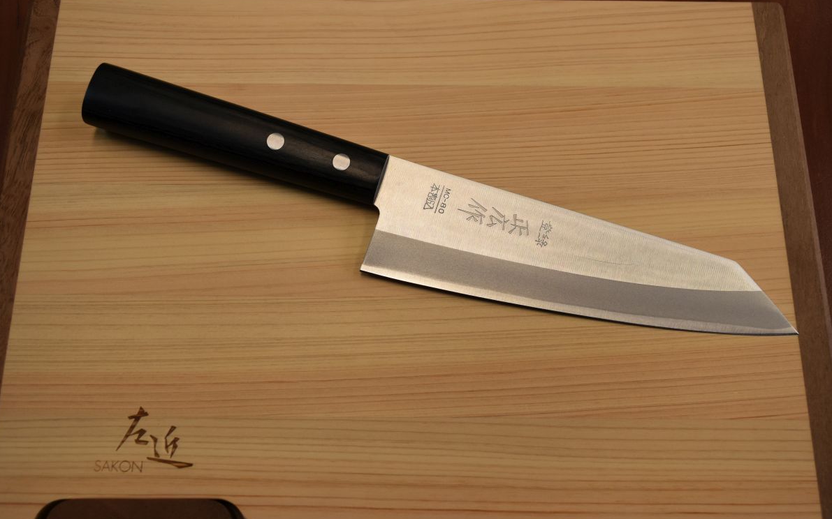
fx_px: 873
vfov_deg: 33.1
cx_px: 414
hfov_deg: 50.9
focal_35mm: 39
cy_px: 271
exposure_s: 1/160
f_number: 6.3
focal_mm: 25
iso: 400
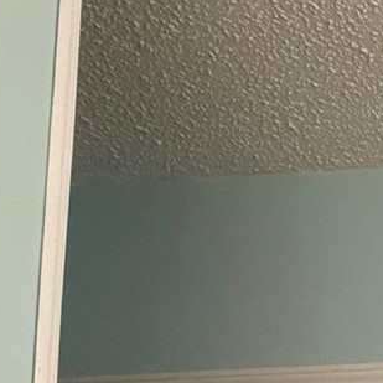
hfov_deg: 16.1
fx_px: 964
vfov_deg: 19.6
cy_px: 573
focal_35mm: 77
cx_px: 814
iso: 320
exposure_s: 1/120
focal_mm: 2.22
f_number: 2.2
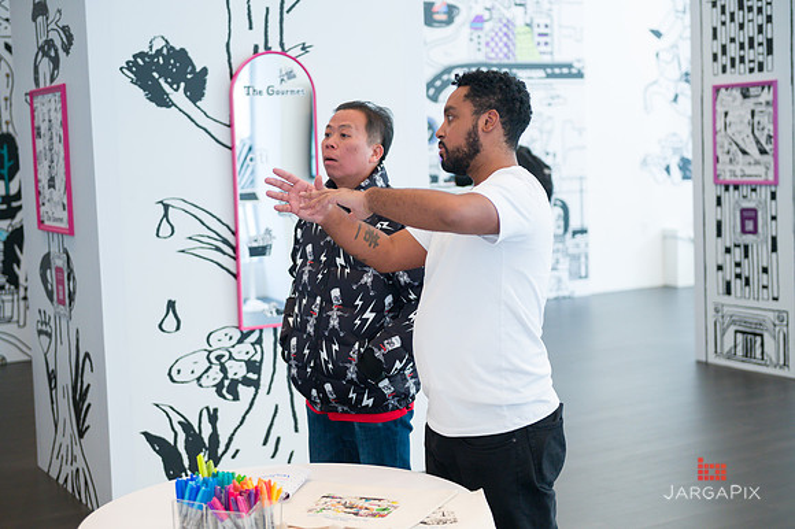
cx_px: 398
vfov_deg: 24.2
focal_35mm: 56
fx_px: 1236
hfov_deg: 35.7
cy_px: 264
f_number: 3.5
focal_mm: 56
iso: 2500
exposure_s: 1/320
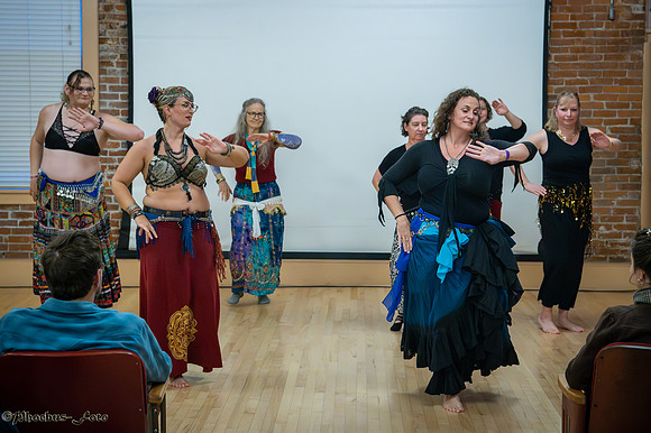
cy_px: 182
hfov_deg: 29.0
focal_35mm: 70
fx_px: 1261
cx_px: 346
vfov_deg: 19.5
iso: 16000
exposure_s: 1/320
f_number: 5
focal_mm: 58
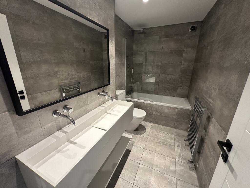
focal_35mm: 14
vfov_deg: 85.7
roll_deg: -0.3
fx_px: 101
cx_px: 125
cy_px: 94
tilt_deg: -15.8
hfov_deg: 102.1
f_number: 2.2
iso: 160
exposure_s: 1/50
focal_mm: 2.22
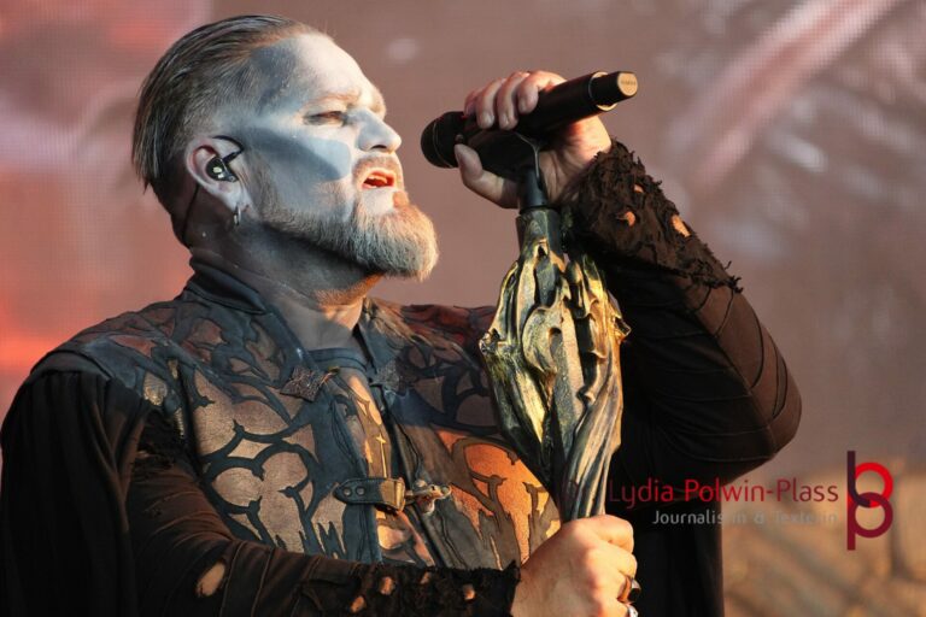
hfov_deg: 4.6
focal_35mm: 450
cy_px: 308
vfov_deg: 3.1
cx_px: 463
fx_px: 11574
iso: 3200
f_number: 6.3
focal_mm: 300
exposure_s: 1/500
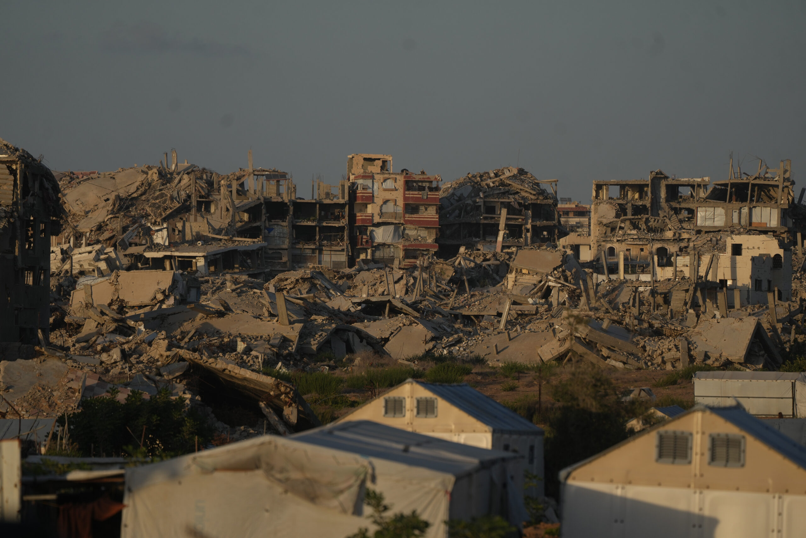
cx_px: 403
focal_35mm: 303
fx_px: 6784
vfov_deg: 4.5
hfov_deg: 6.8
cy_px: 269
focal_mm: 303
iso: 250
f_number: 5.6
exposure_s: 1/1600
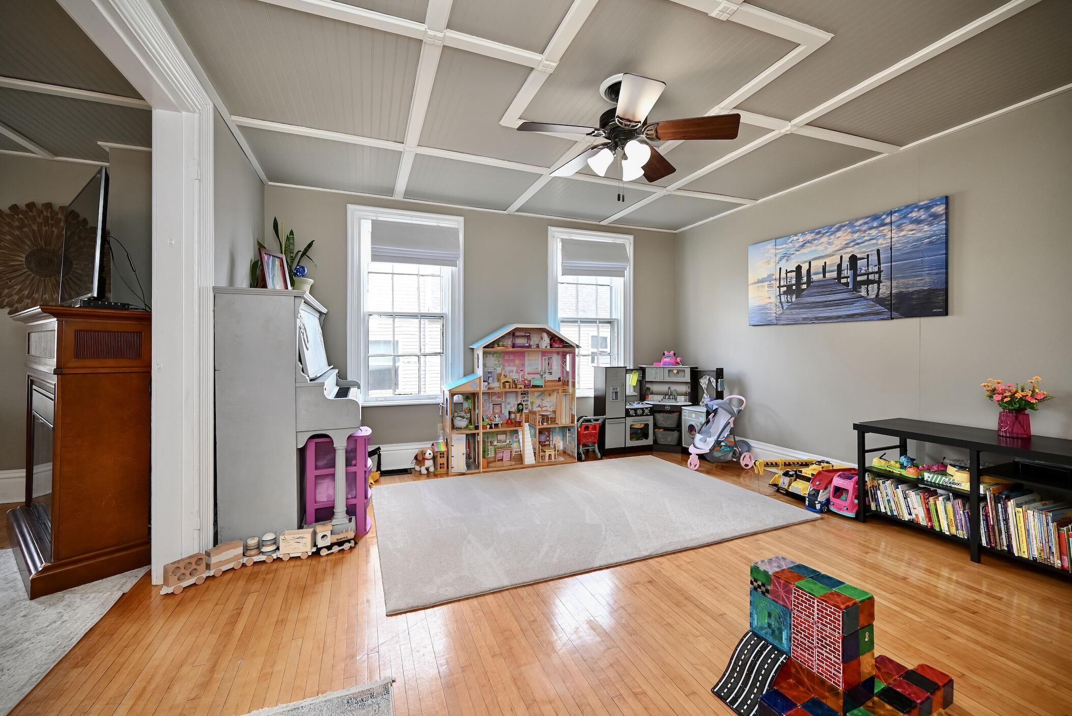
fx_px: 417
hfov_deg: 104.2
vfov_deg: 81.3
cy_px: 358
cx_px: 536
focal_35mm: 14
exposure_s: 1/50
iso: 500
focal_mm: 14
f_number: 4.5
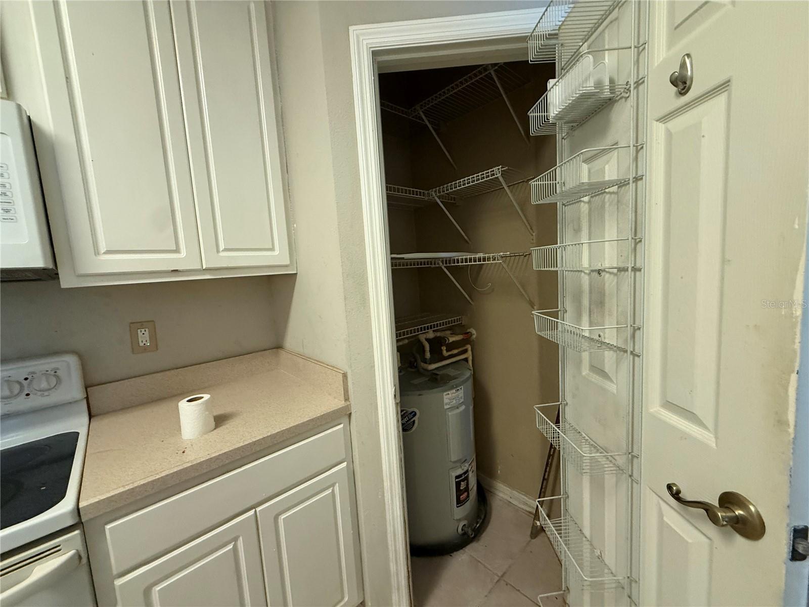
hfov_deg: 102.1
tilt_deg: -5.7
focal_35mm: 14
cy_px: 304
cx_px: 404
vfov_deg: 85.7
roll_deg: +3.9
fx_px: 327
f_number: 2.2
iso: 500
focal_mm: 2.22
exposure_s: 1/60
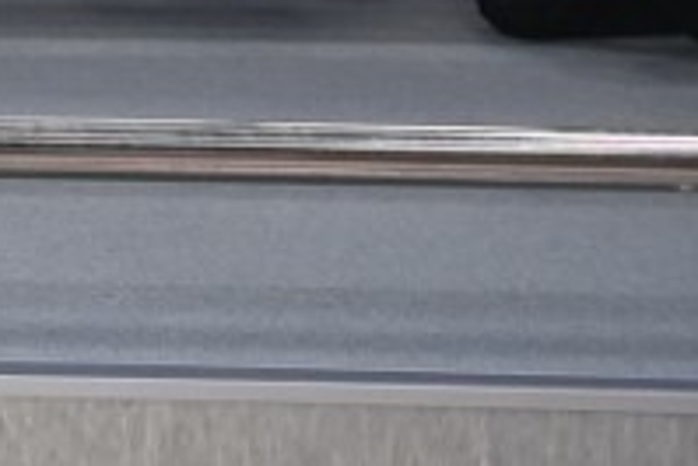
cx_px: -1480
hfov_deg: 8.3
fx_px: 3997
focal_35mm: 206
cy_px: -1004
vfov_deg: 6.1
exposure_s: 1/200
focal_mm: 32
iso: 1600
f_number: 4.5
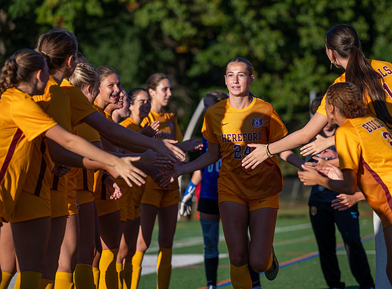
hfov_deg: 12.2
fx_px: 1837
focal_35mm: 163
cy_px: 132
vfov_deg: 9.0
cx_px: 213
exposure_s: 1/2000
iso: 80
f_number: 2.8
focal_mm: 125
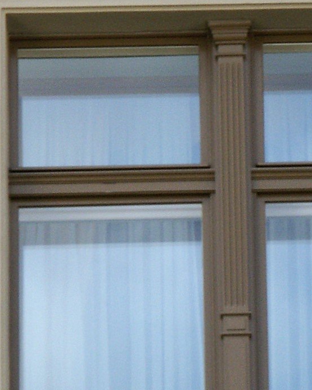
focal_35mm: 536
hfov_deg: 2.9
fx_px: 6188
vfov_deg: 3.6
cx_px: 261
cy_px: 293
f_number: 6.7
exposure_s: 1/180
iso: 100
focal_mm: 37.76
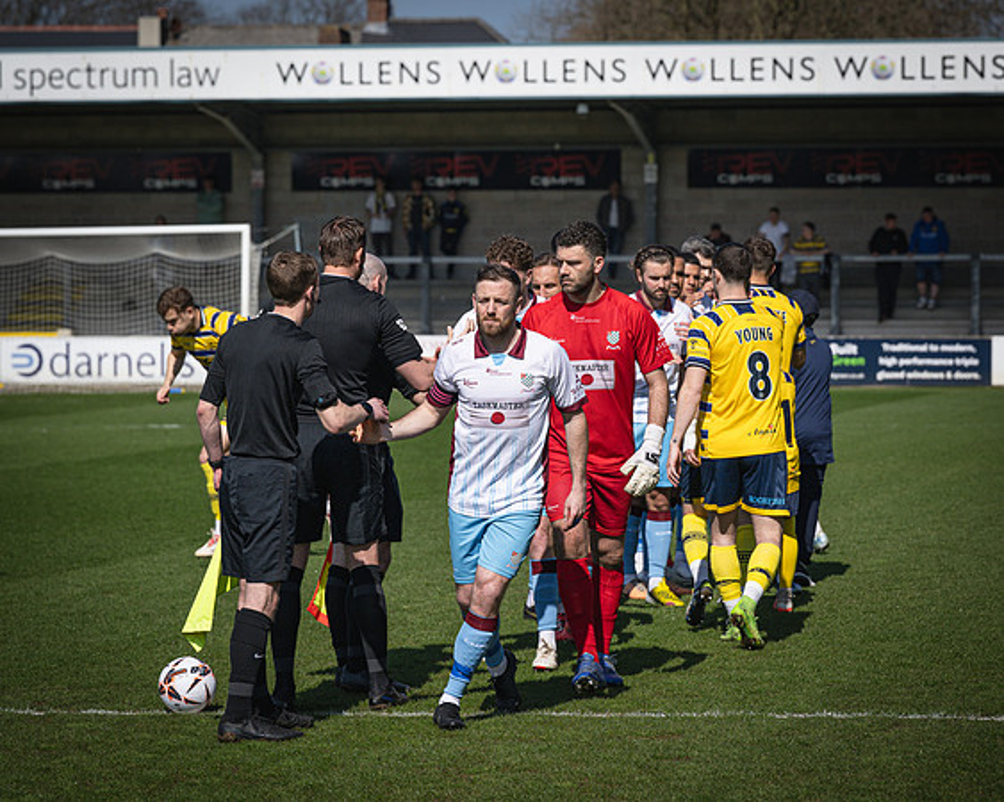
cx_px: 557
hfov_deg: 13.0
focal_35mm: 149
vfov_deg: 10.4
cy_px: 387
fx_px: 4418
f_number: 5
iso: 200
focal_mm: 120
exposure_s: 1/3200
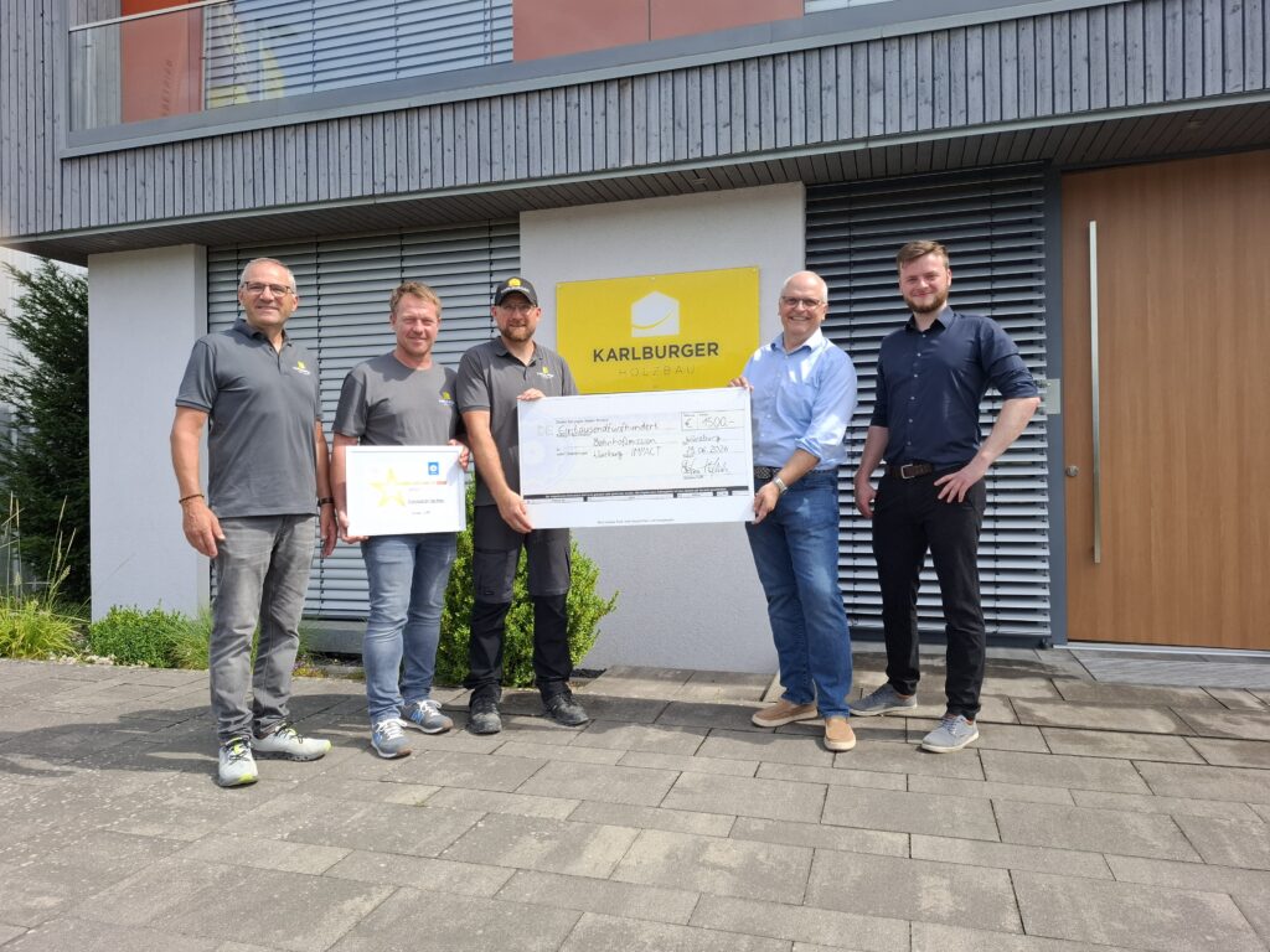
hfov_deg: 73.9
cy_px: 476
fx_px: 844
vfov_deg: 58.9
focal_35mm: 23
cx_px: 635
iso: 50
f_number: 1.8
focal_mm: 5.54
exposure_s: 1/712
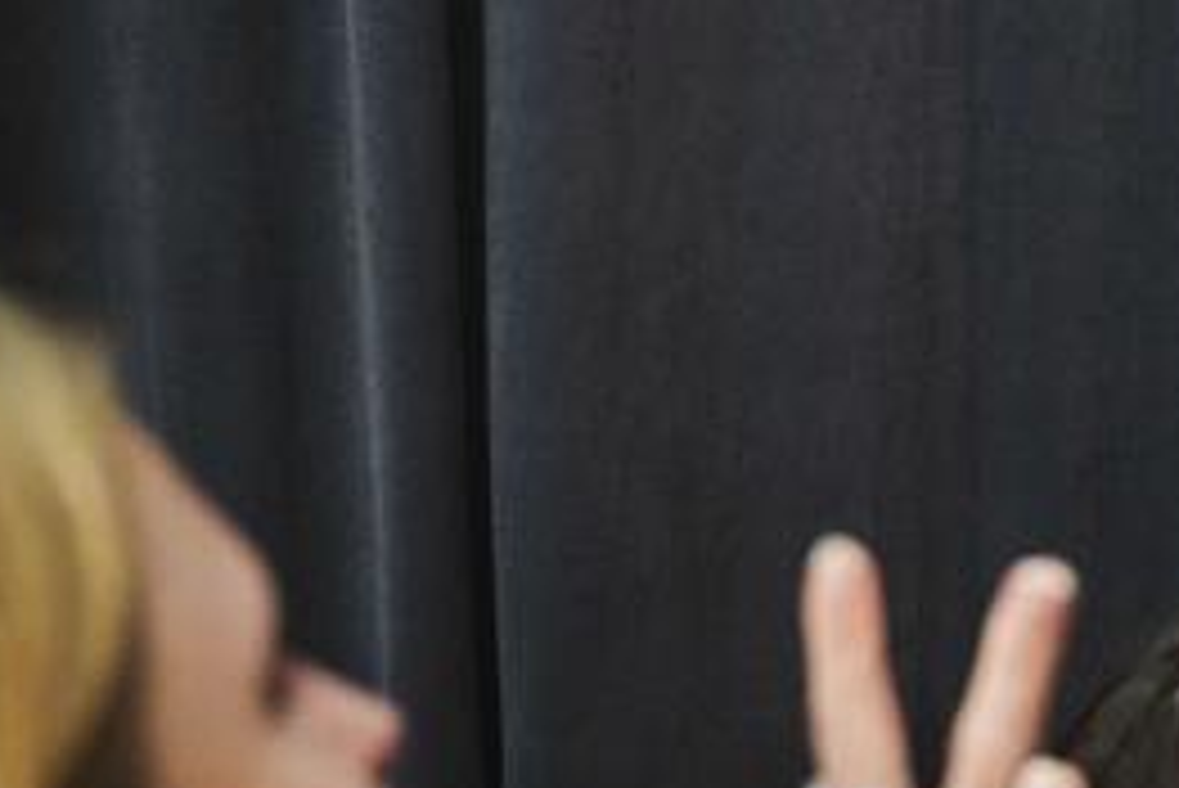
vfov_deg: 18.4
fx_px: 2408
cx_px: 1436
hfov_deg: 24.7
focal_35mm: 74
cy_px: 189
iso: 3200
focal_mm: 29.2
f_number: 2.8
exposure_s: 1/250
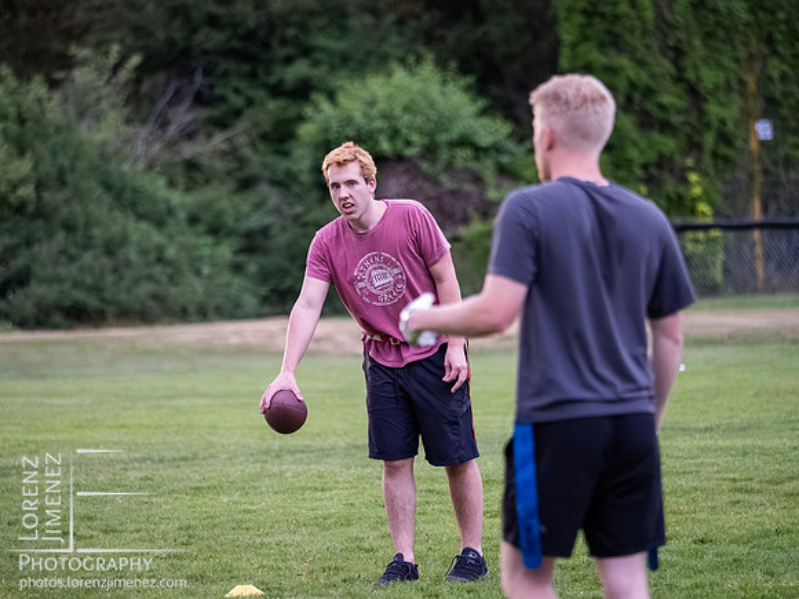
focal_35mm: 300
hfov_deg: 6.6
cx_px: 400
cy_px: 300
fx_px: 6925
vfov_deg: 5.0
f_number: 2.8
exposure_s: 1/1250
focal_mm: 150
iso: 6400
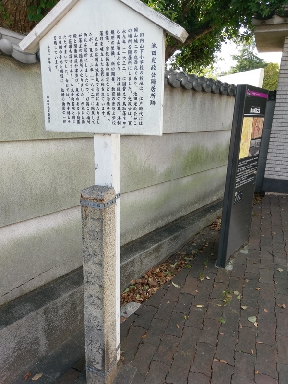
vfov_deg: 67.3
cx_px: 144
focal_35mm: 26
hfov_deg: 53.1
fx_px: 288
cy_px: 192
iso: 100
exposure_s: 1/417
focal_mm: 4.58
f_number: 1.8
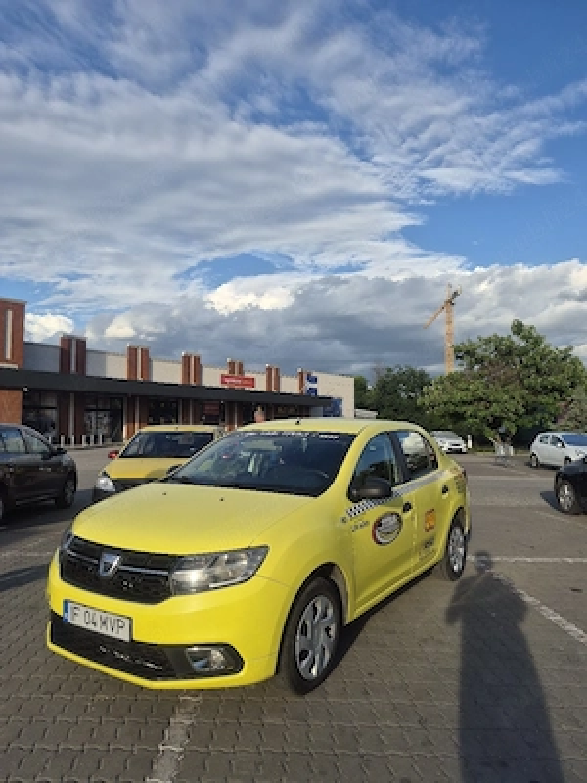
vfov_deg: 73.9
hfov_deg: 58.9
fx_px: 520
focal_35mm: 23
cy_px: 392
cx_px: 294
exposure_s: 1/5000
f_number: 1.8
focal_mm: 5.4
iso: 80
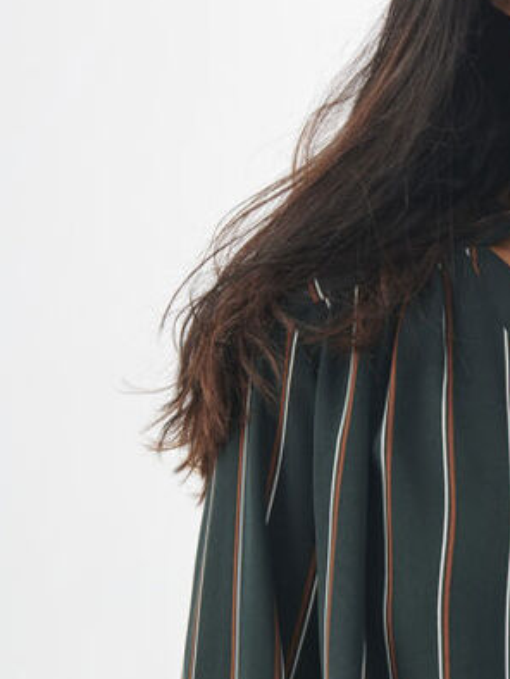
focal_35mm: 119
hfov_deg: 12.2
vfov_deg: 16.5
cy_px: 395
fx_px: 2335
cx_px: 569
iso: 200
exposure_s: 1/200
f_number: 10
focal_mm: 48
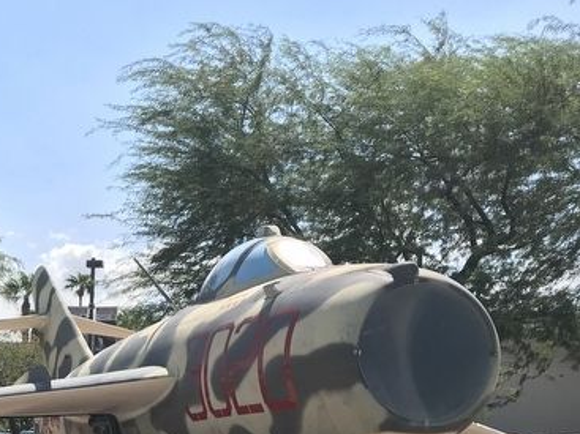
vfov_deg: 23.2
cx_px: -49
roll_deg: -0.6
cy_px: 409
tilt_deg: +3.3
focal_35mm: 61
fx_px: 1022
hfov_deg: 28.9
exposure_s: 1/2083
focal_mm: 3.99
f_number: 1.8
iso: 20
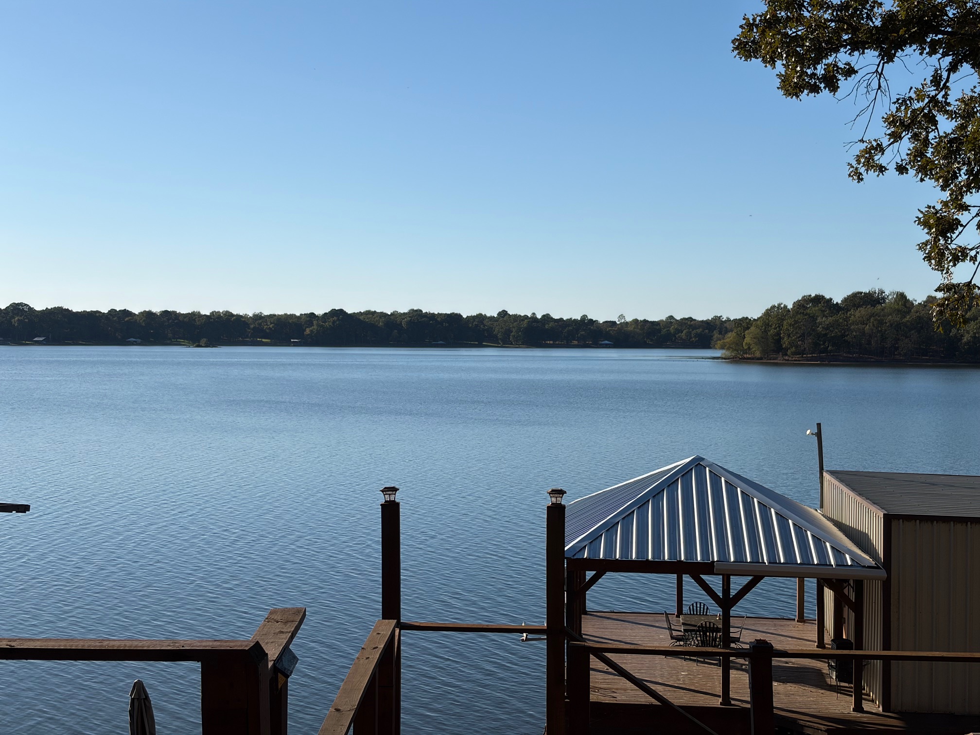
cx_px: 490
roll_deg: -0.8
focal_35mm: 52
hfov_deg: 36.8
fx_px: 1472
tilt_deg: -0.5
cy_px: 368
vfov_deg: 28.0
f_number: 1.6
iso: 40
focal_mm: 5.96
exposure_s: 1/5348
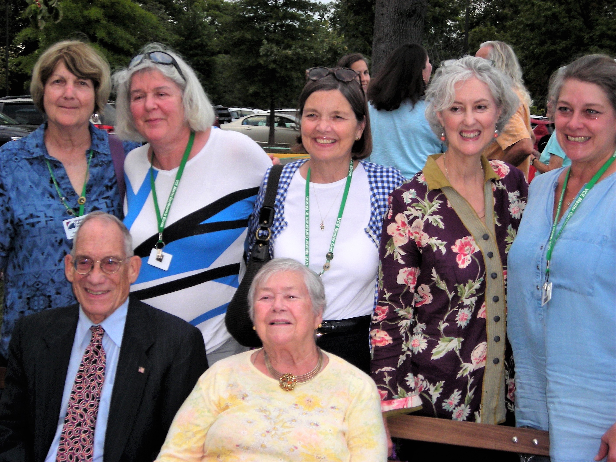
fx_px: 1157
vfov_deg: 22.6
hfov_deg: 29.8
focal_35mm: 65
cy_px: 231
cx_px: 308
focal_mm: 10.8
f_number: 3.9
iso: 127
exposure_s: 1/120
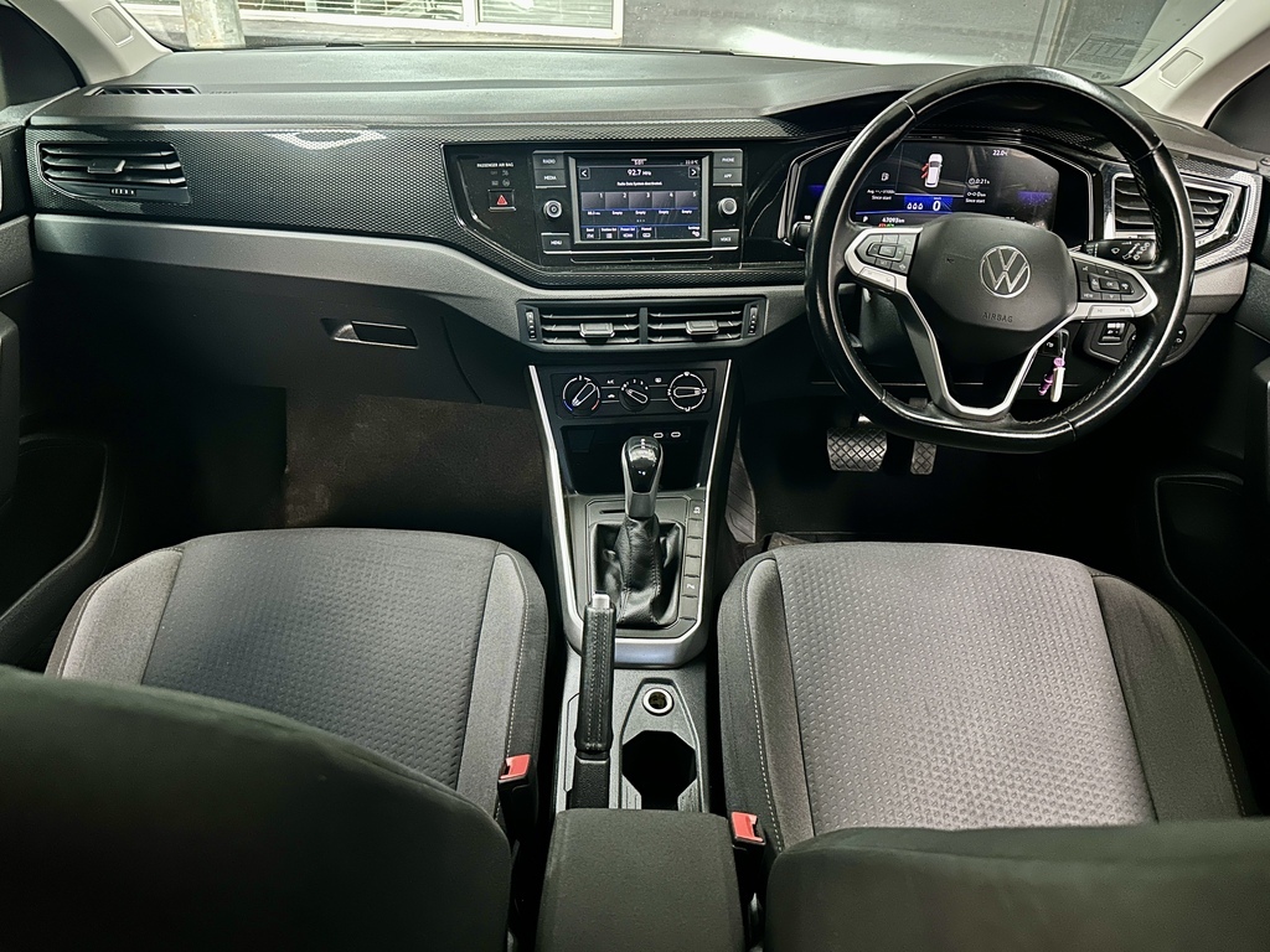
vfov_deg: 56.8
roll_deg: -3.0
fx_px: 881
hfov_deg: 71.6
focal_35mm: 24
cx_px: 635
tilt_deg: -34.1
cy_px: 476
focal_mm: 6.86
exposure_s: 1/15
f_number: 1.78
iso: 1250
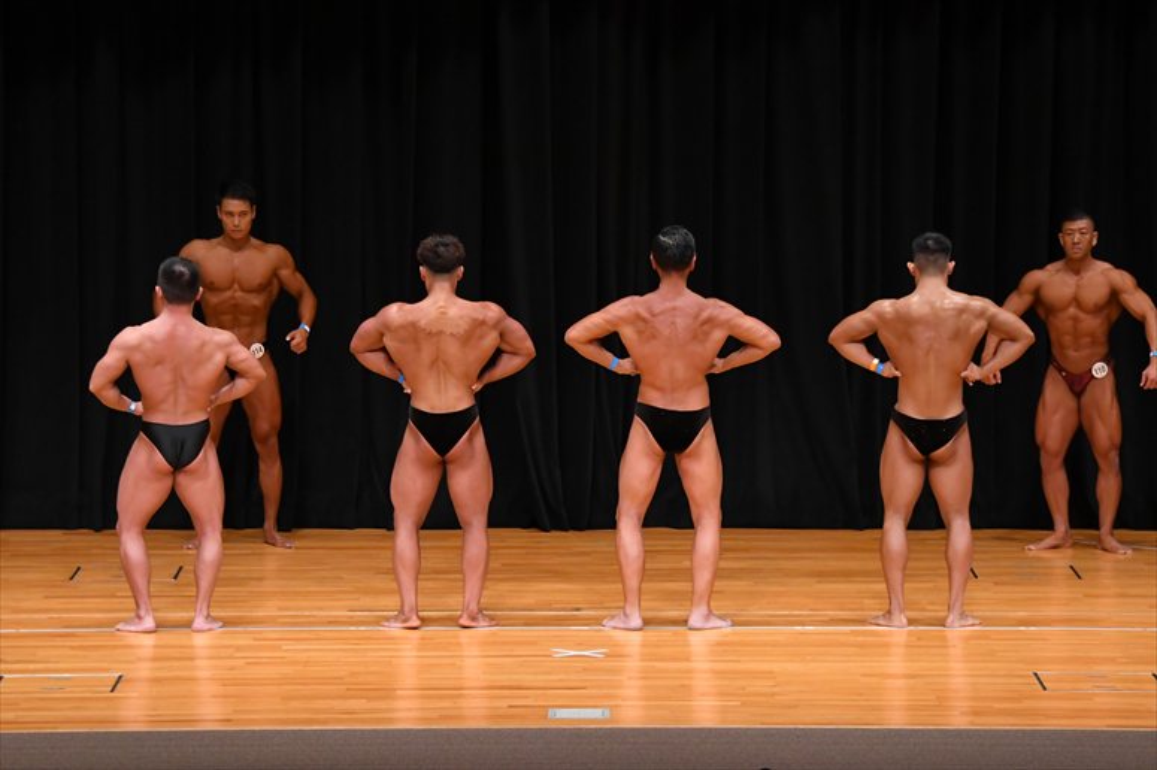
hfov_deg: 13.1
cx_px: 578
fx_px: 5043
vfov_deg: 8.7
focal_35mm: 157
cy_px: 385
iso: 3200
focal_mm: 105
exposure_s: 1/400
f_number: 5.6
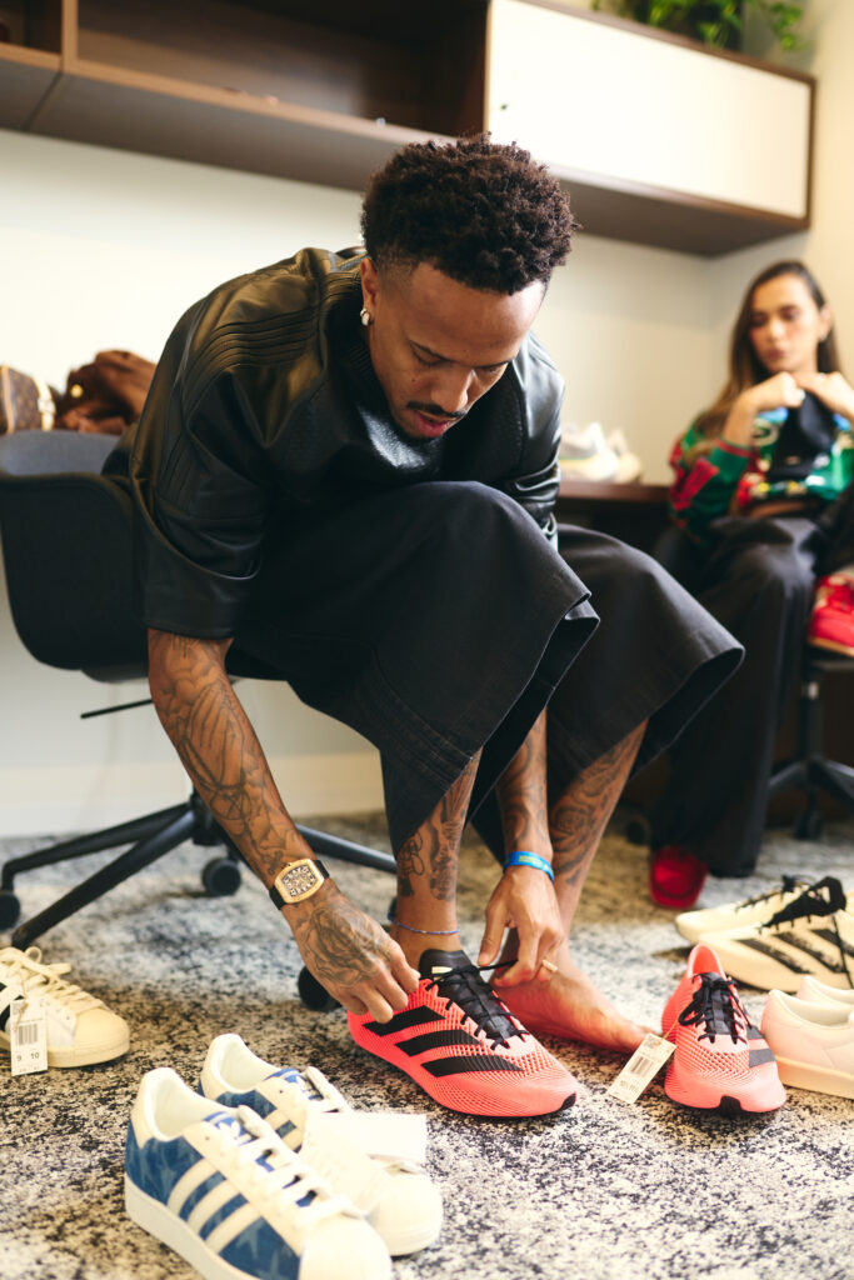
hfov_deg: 37.9
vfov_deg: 54.4
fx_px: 1245
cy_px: 640
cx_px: 427
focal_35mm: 35
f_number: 2
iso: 250
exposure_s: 1/160
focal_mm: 35
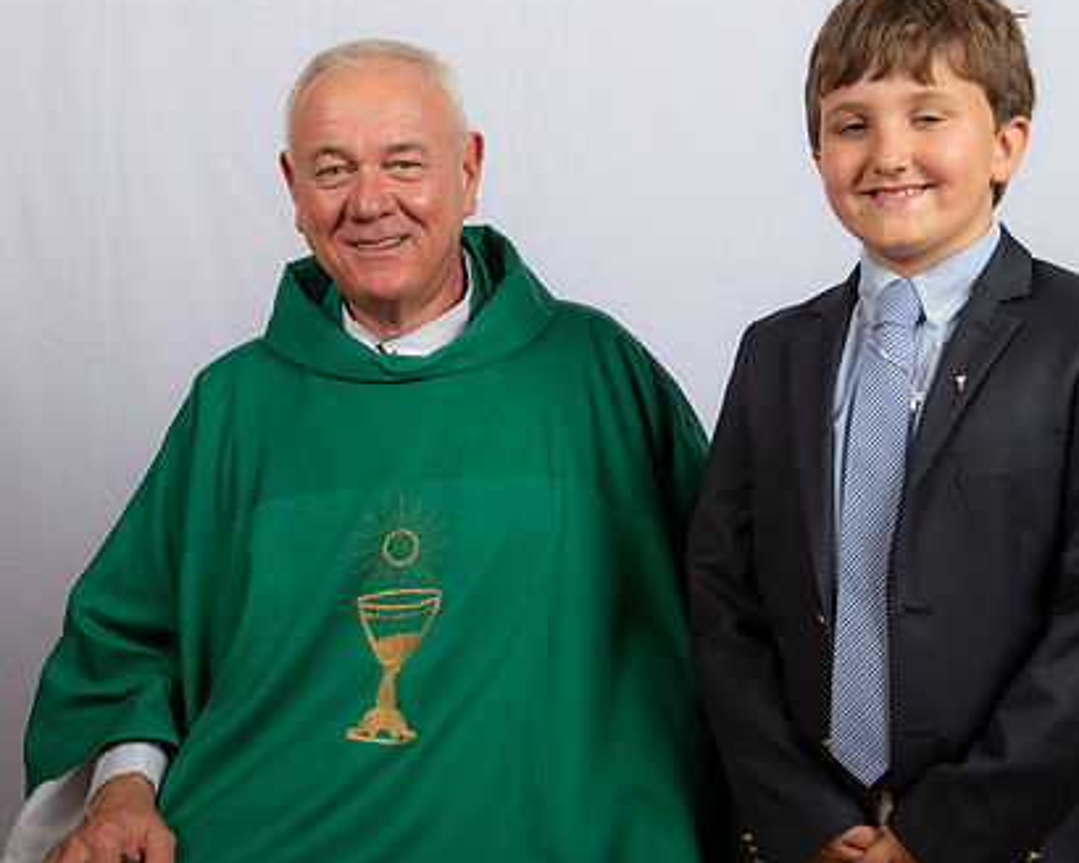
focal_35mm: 69
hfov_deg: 27.5
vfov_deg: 22.2
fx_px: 2203
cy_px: 450
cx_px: 511
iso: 320
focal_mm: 52
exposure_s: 1/200
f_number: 8
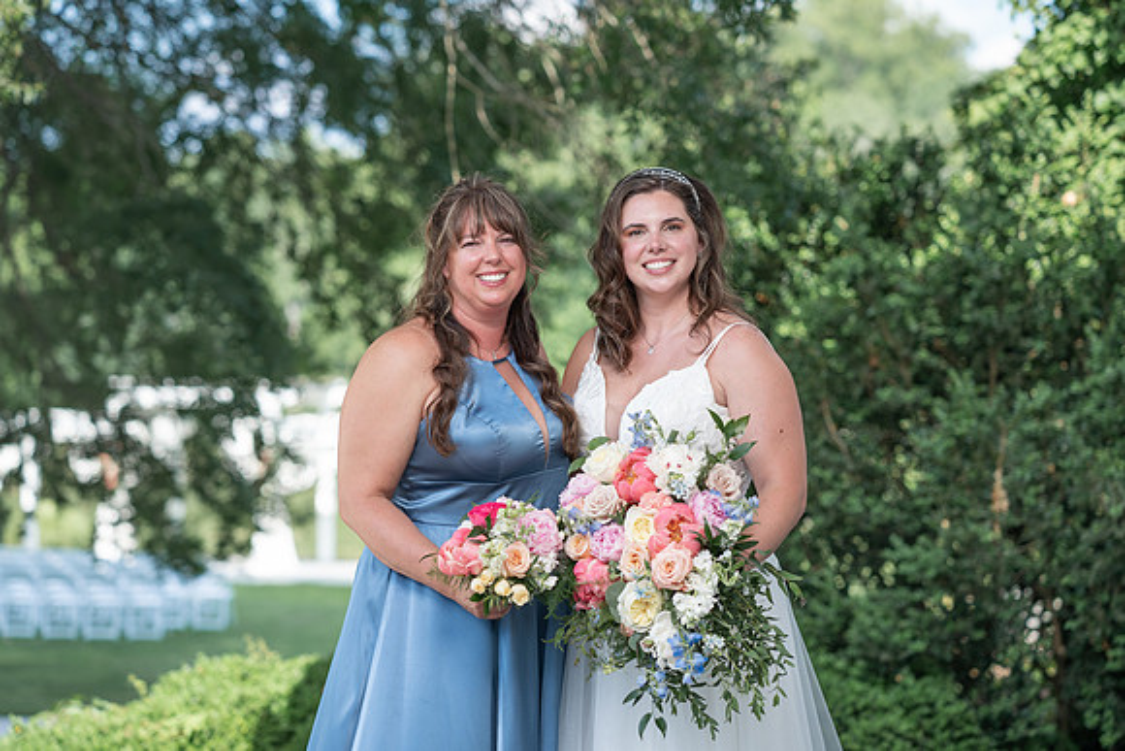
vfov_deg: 15.5
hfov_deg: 23.0
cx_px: 576
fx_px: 2762
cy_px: 385
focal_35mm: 88
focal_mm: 85
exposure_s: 1/500
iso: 64
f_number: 2.8
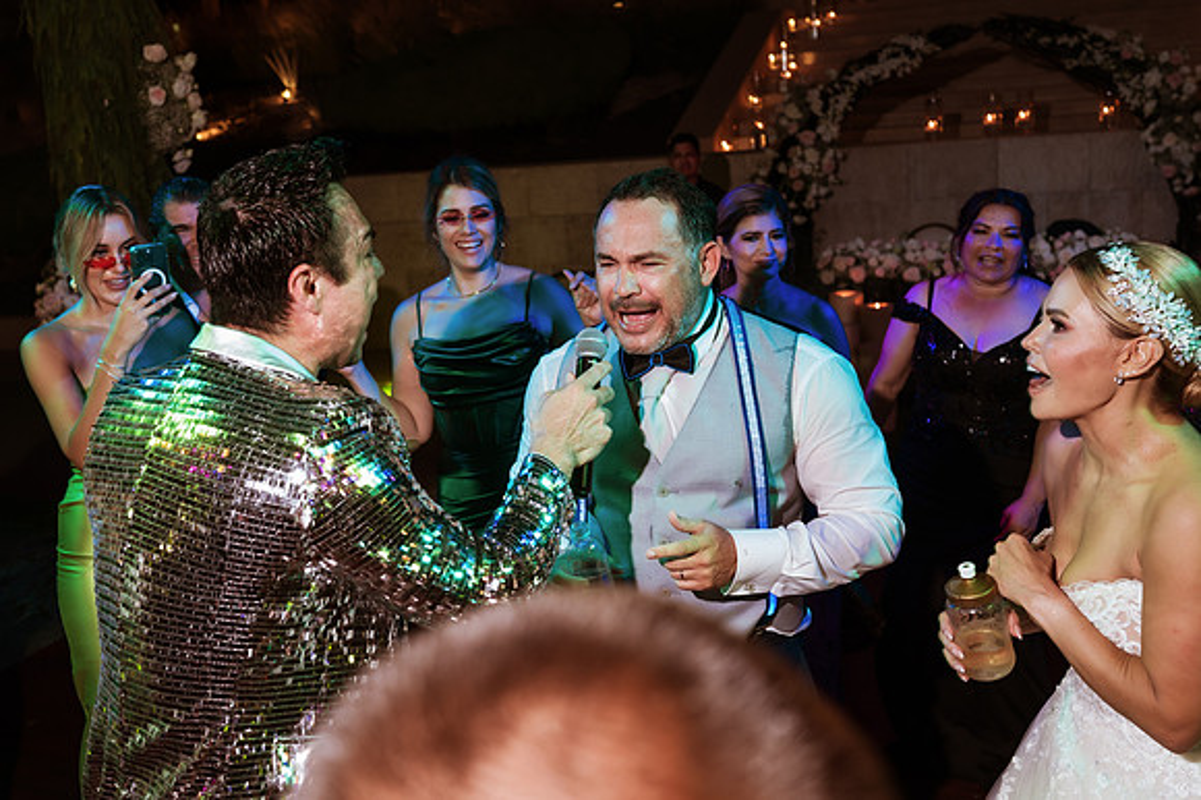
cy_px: 386
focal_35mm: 38
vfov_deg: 34.6
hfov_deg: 50.2
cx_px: 557
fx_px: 1282
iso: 1600
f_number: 4.5
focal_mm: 35
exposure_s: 1/100
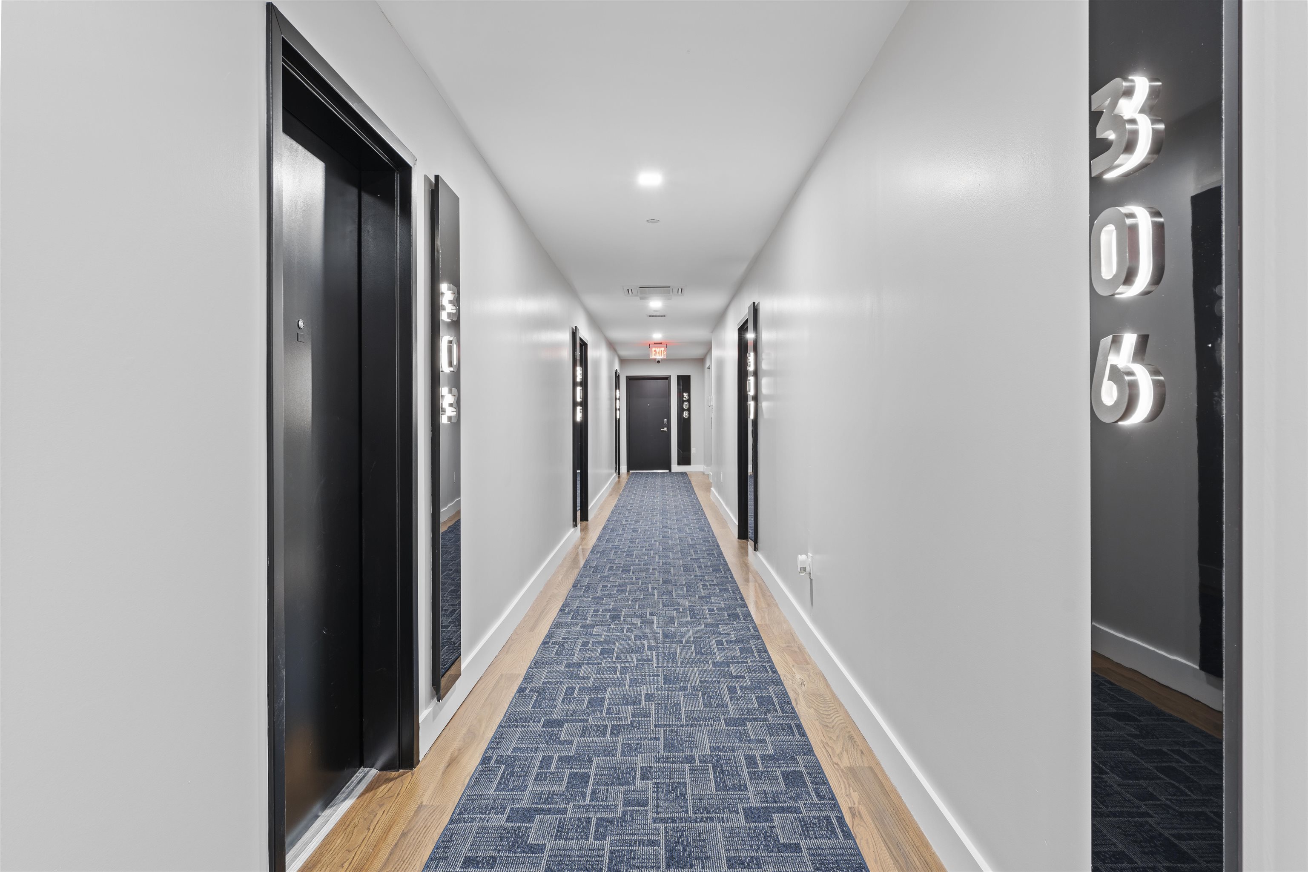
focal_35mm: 20
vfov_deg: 61.4
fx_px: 734
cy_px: 436
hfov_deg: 83.4
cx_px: 654
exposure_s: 13
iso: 125
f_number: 8
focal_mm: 20.2
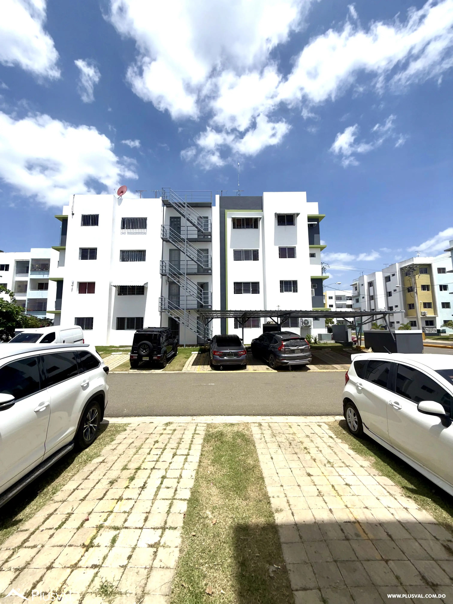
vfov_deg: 102.1
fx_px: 244
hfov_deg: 85.7
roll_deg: +0.0
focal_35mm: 14
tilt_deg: +6.1
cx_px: 226
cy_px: 302
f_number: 2.2
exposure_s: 1/1745
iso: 16
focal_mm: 2.22
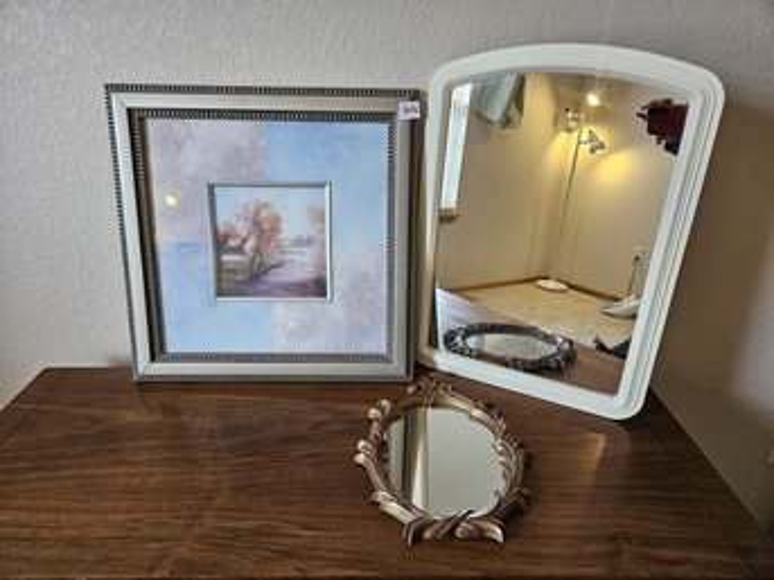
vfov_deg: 58.8
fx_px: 514
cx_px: 387
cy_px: 290
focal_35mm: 23
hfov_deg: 73.9
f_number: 1.8
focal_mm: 5.4
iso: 200
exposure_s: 1/120
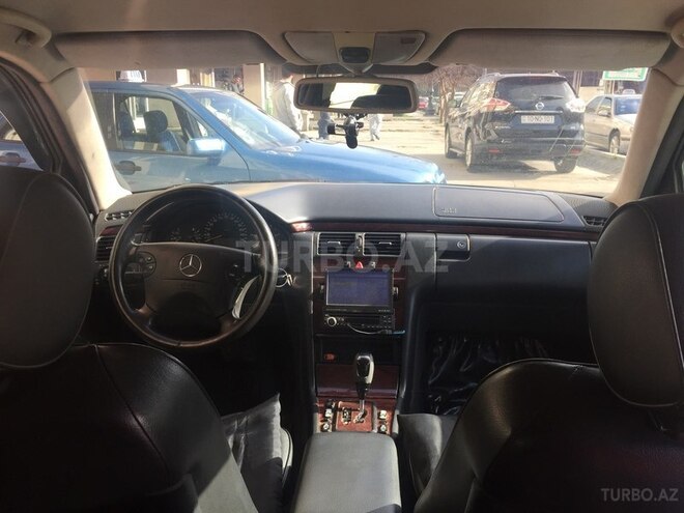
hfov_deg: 61.7
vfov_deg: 48.2
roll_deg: -0.4
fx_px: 573
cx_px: 342
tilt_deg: -17.6
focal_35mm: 29
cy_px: 256
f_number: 2.2
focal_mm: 4.15
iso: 32
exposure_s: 1/225
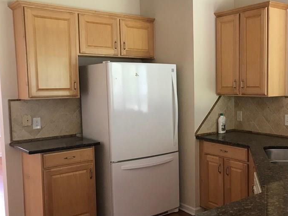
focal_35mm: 42
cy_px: 119
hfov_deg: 43.8
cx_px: 204
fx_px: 349
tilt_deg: -4.3
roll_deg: +0.6
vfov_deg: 34.3
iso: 40
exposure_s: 1/17
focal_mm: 3.99
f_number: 1.8
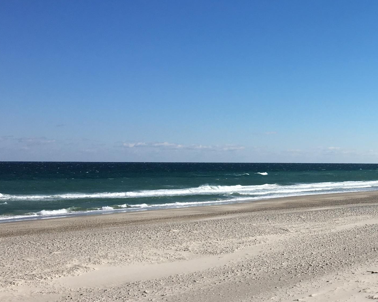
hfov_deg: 29.1
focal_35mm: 60
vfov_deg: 25.4
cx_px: 389
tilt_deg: +3.0
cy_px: 149
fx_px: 671
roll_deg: -0.3
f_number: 2.2
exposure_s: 1/3205
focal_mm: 4.15
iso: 25
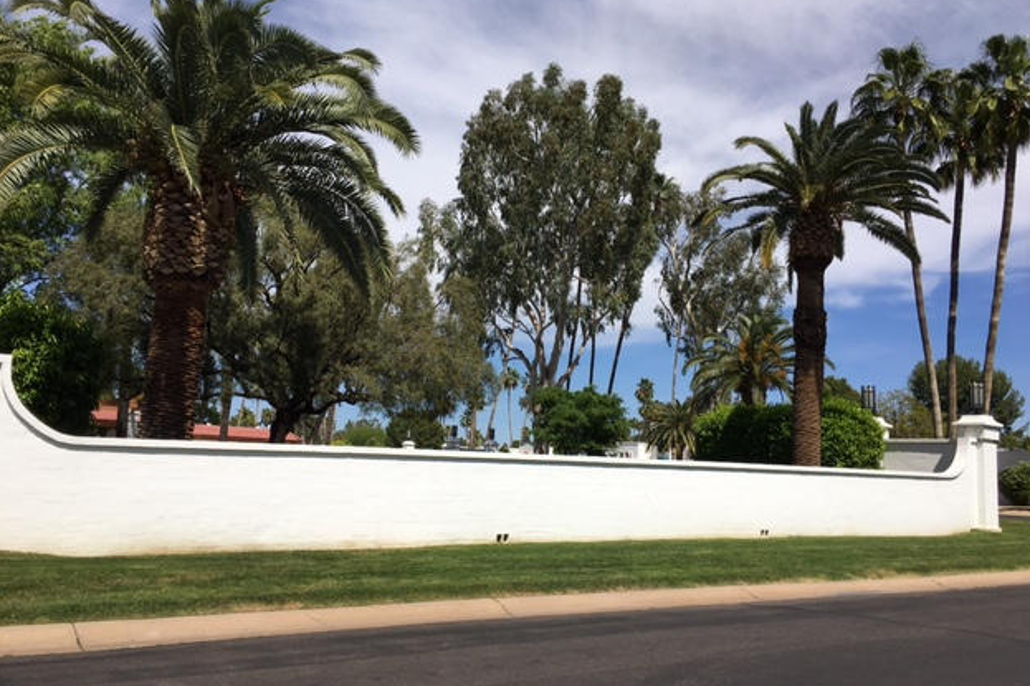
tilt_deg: +6.7
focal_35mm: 31
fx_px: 887
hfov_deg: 60.3
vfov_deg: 42.3
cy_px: 347
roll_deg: -1.4
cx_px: 526
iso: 25
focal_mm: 4.15
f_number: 2.2
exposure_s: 1/3077
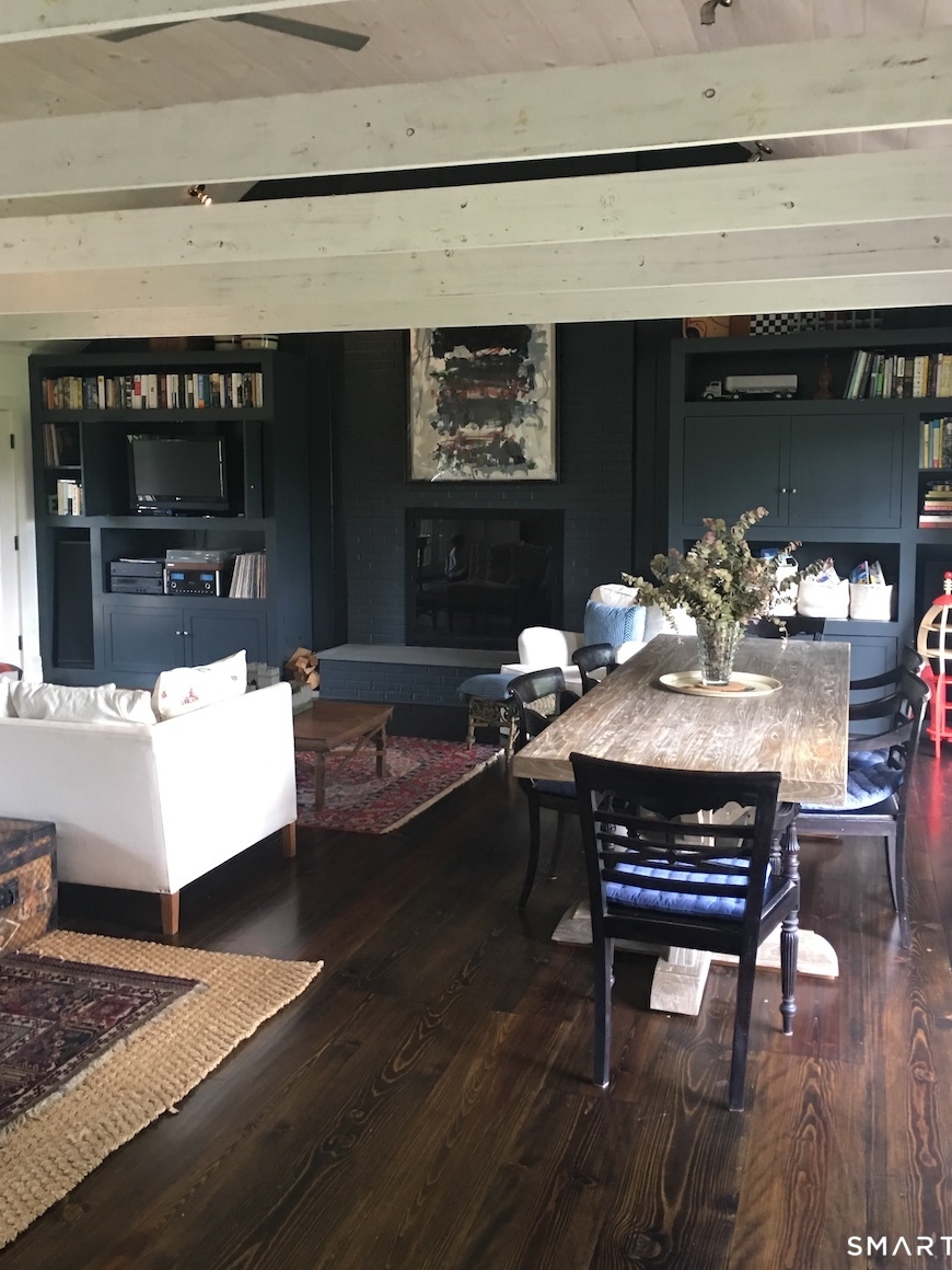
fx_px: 1173
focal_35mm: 32
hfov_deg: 44.2
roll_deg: +1.3
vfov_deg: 56.7
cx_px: 494
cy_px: 578
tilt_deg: +0.4
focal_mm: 4.15
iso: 64
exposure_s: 1/15
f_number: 2.2
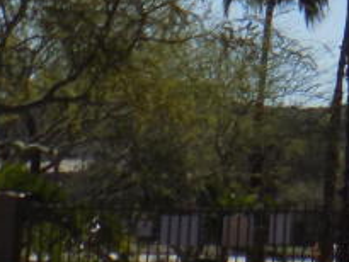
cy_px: -71
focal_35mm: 185
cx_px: 850
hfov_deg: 9.5
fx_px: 1866
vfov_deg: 7.9
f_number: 11.2
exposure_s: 1/160
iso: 80
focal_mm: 6.6
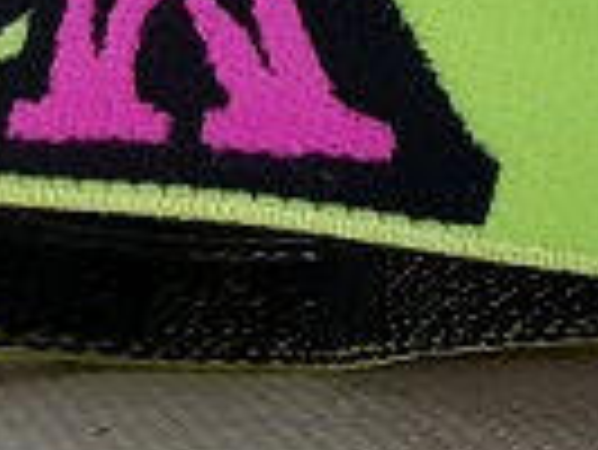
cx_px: 1673
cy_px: -227
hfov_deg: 10.4
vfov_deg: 9.7
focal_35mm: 148
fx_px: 2559
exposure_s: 1/12
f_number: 1.7
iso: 200
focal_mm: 4.2
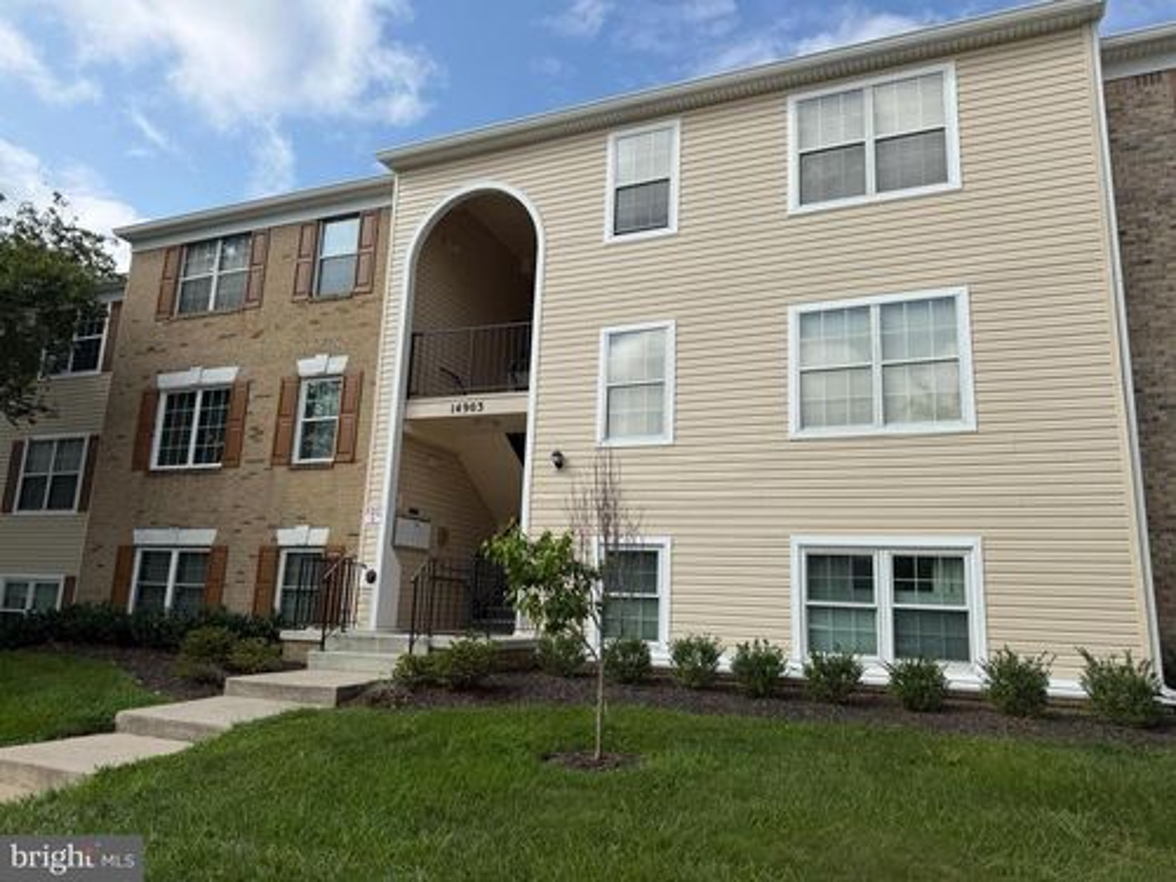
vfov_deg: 56.8
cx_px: 588
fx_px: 815
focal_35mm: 24
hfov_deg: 71.6
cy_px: 441
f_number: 1.78
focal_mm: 6.76
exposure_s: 1/5319
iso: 80
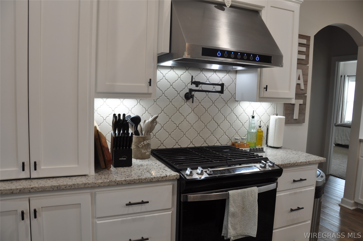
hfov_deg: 67.4
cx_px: 182
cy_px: 120
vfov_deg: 47.8
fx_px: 272
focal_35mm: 27
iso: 220
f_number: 5.6
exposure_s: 1/30
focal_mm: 18
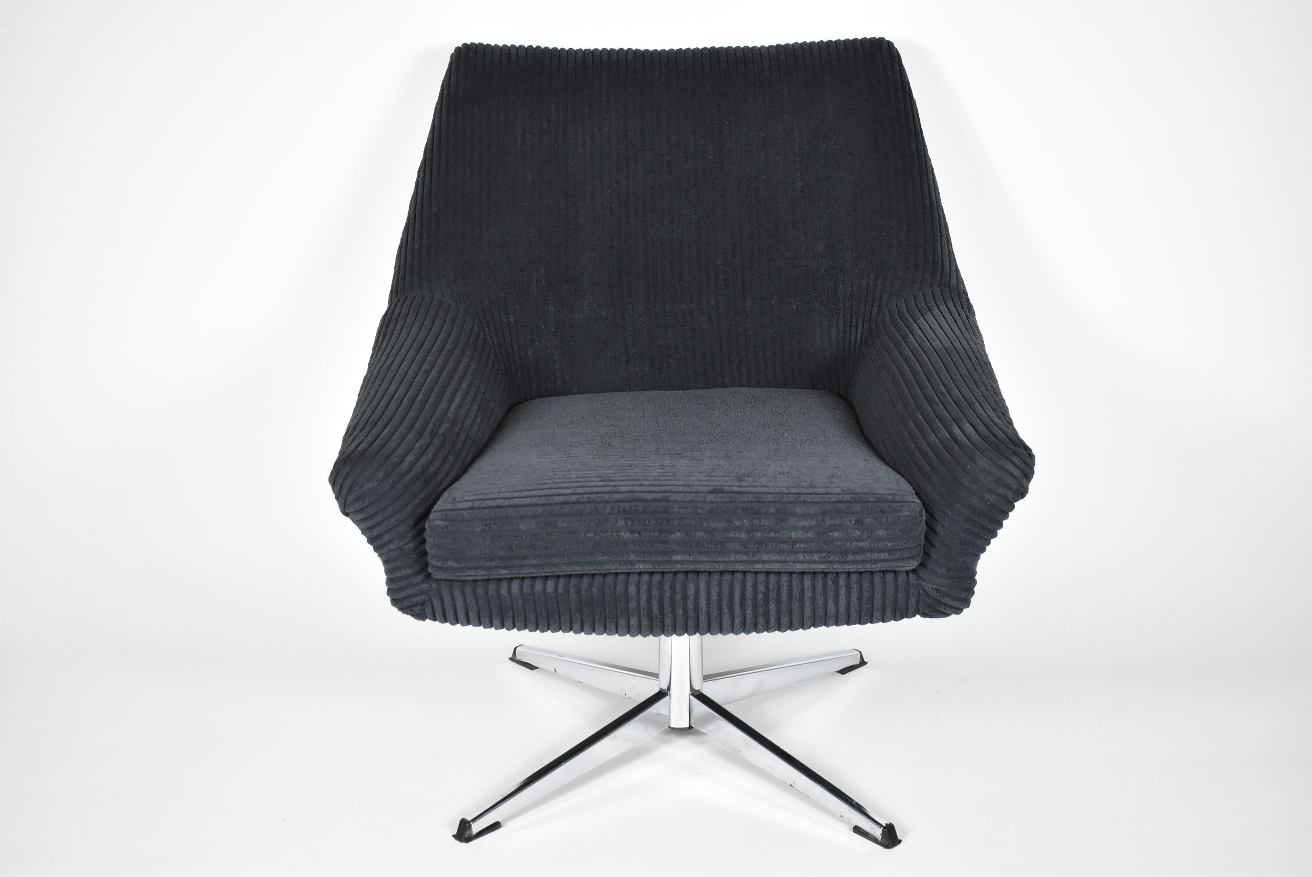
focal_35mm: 42
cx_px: 656
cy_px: 438
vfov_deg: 31.9
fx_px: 1532
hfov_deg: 46.4
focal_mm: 28
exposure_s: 1/125
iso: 2000
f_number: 4.2
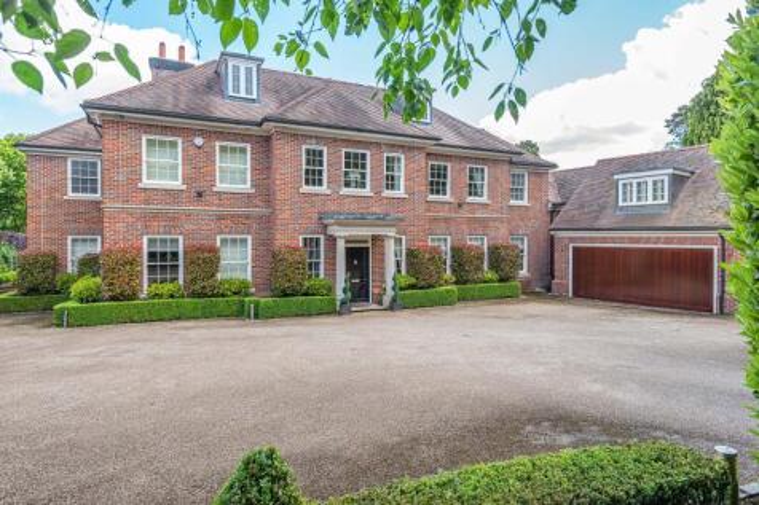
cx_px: 380
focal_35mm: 21
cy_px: 252
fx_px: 443
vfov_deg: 59.5
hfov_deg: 81.2
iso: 250
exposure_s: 1/100
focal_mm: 21
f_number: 9
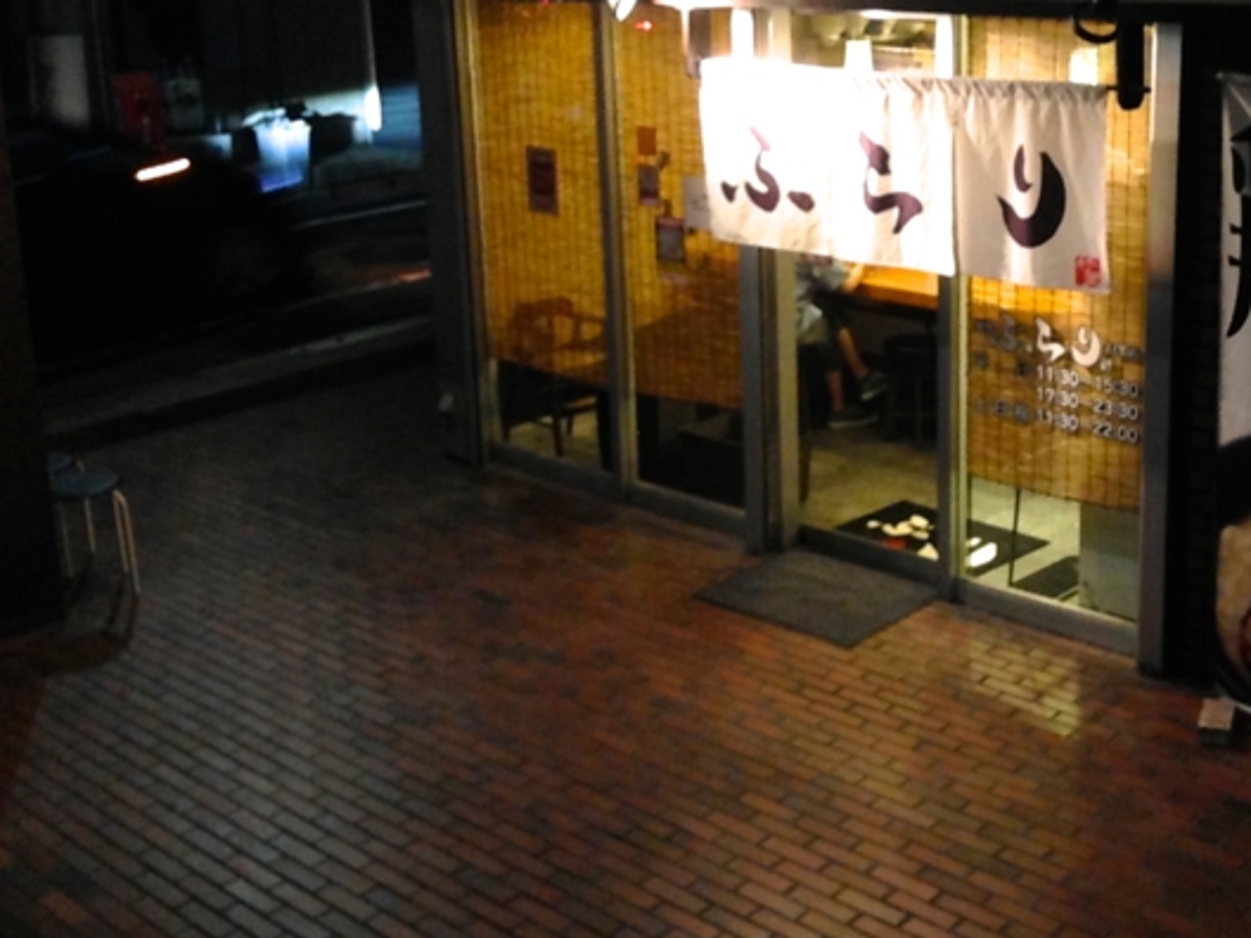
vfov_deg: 14.8
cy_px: 339
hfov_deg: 19.5
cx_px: 926
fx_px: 3614
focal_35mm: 100
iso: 400
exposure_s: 1/20
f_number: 2.4
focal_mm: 4.12
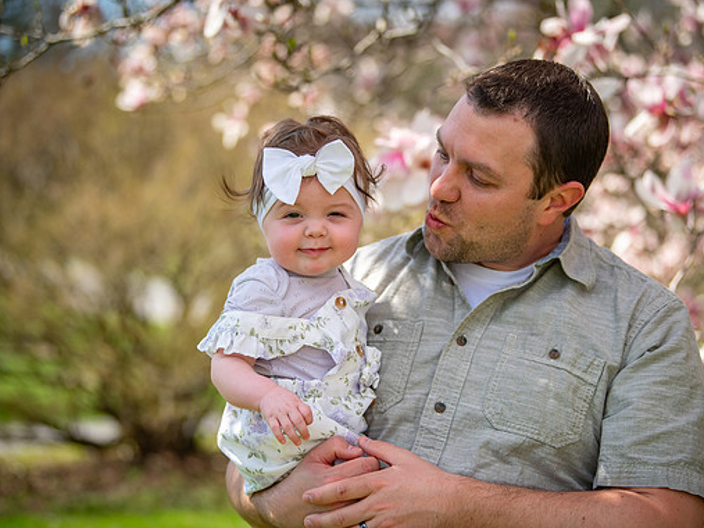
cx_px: 393
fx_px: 1566
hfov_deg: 25.3
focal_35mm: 77
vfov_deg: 19.1
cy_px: 264
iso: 320
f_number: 2.8
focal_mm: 70
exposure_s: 1/4000
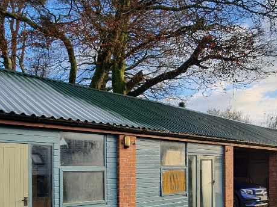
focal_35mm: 34
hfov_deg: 54.0
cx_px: 135
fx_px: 272
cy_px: 160
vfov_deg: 40.4
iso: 50
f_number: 2.2
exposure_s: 1/270
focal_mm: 1.8
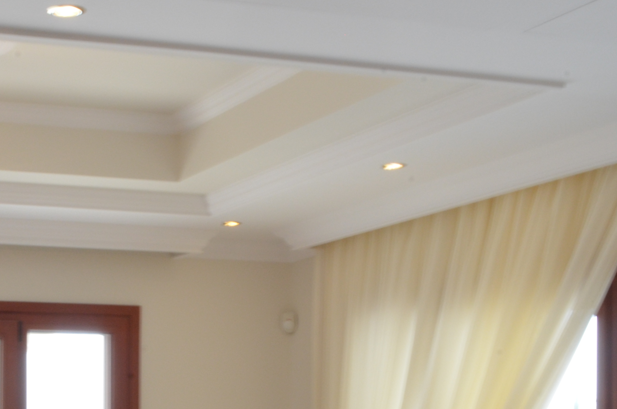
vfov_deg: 17.1
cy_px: 437
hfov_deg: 24.7
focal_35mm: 77
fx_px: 1317
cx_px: -51
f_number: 25
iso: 640
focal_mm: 22
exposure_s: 1/5
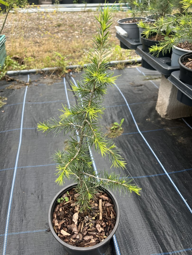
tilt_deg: -33.8
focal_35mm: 26
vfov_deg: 67.3
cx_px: 96
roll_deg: -2.3
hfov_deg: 53.1
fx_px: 192
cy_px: 128
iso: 32
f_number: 1.6
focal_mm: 5.1
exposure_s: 1/122
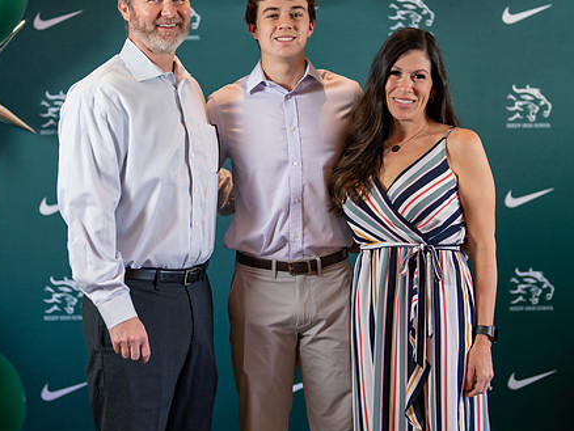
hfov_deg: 27.4
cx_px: 284
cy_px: 174
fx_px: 1178
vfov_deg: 20.7
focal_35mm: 71
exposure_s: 1/400
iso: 500
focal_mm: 50
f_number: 1.2
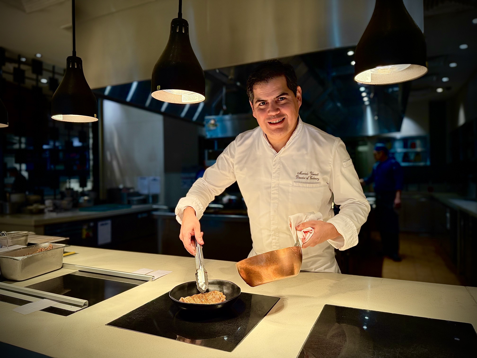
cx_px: 238
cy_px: 179
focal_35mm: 24
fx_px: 331
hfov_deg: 71.6
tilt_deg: -0.4
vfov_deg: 56.8
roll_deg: +0.6
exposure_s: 1/188
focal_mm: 6.76
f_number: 1.78
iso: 200
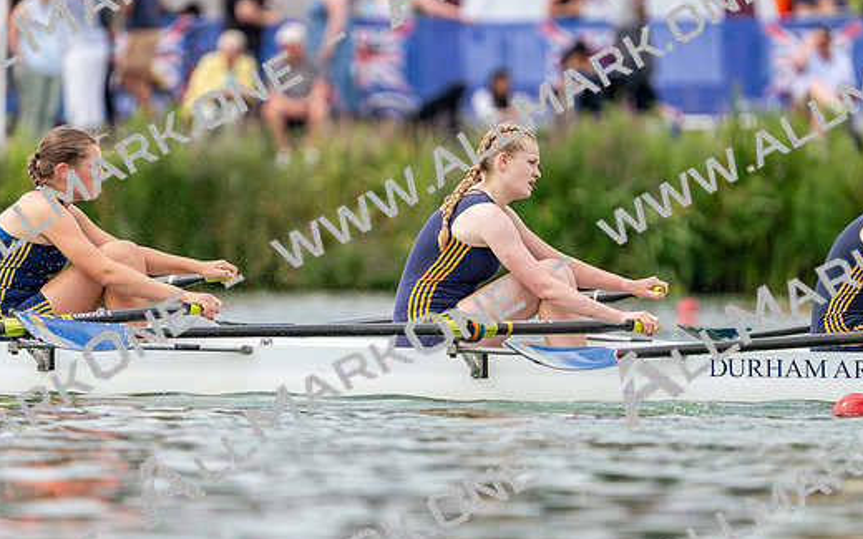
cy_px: 273
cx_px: 476
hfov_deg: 3.1
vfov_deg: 1.9
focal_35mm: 682
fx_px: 16040
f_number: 6.3
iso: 640
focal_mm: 600
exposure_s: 1/1600
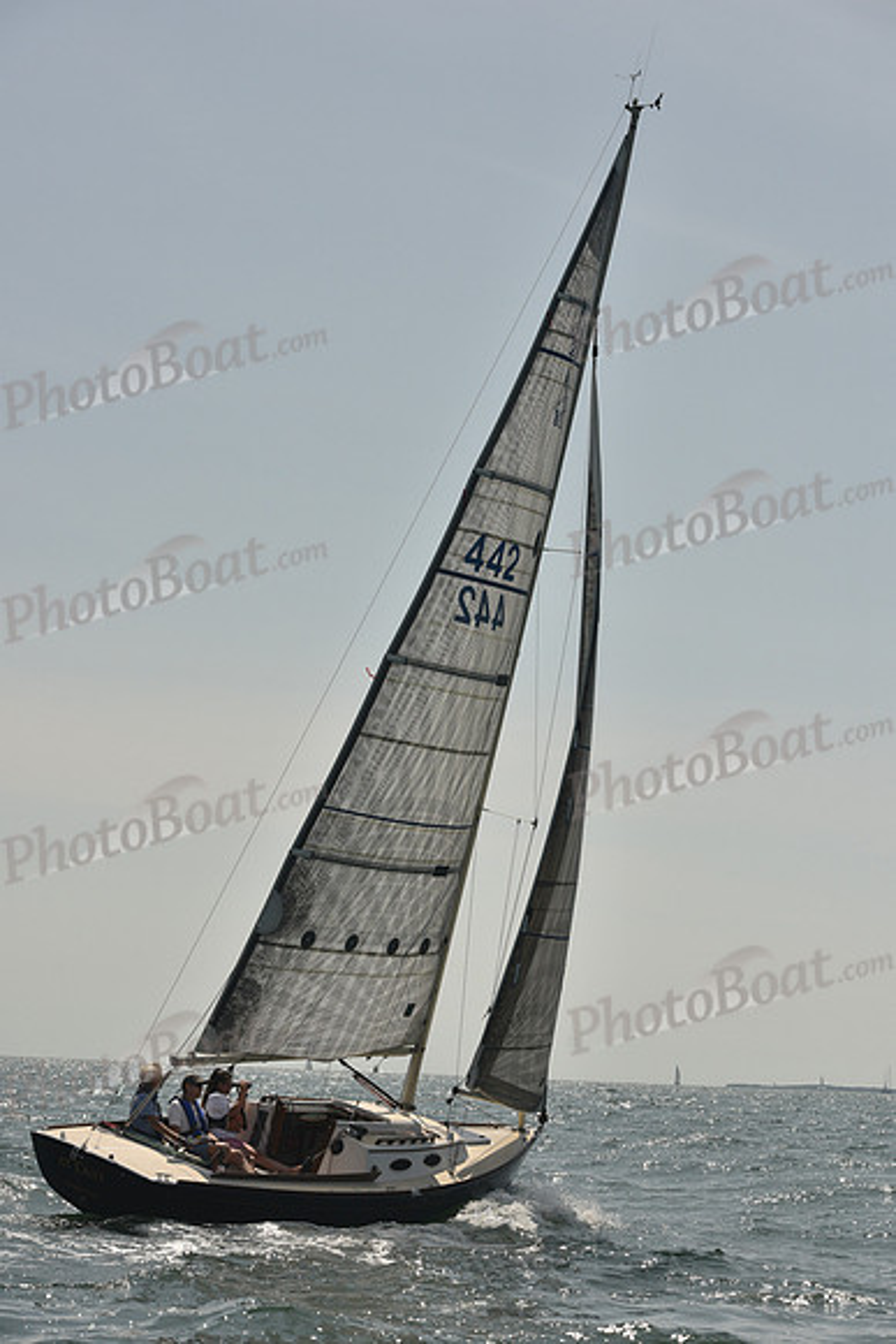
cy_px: 672
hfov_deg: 19.5
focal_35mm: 70
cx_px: 448
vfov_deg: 28.8
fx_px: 2612
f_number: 9
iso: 320
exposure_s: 1/1250
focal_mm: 70
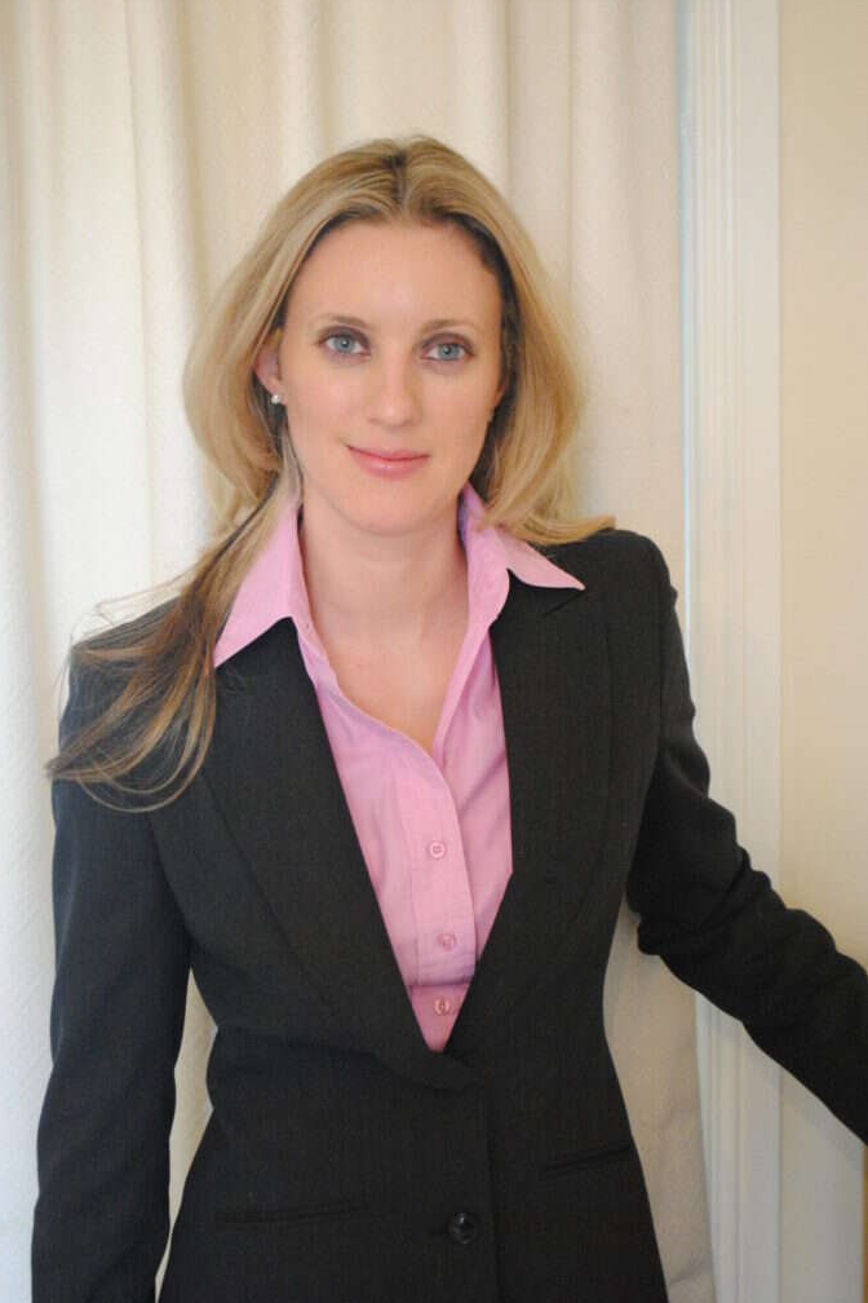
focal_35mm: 61
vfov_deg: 32.9
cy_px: 654
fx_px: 2206
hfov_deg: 22.3
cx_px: 431
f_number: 5.3
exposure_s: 1/15
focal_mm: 40
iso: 1600
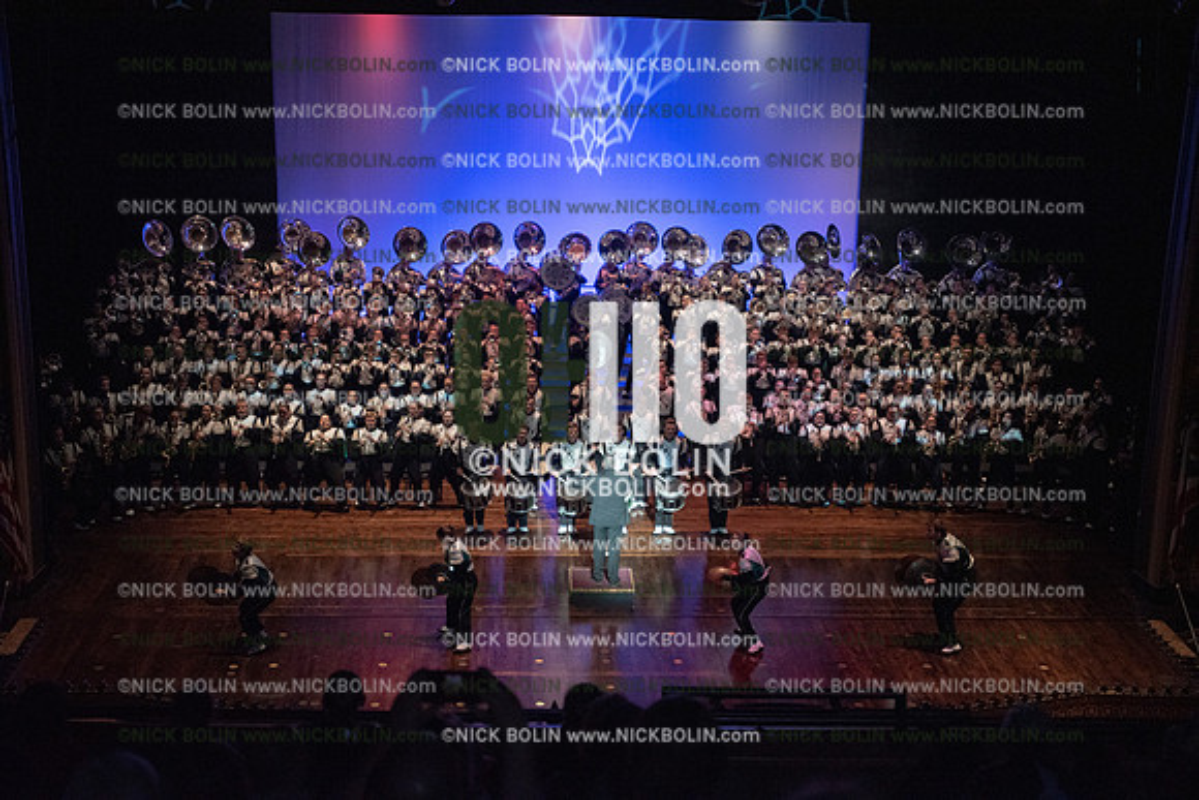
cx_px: 600
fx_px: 1732
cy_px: 400
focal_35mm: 52
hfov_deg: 38.2
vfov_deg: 26.0
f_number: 2.8
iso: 2000
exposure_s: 1/640
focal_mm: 52
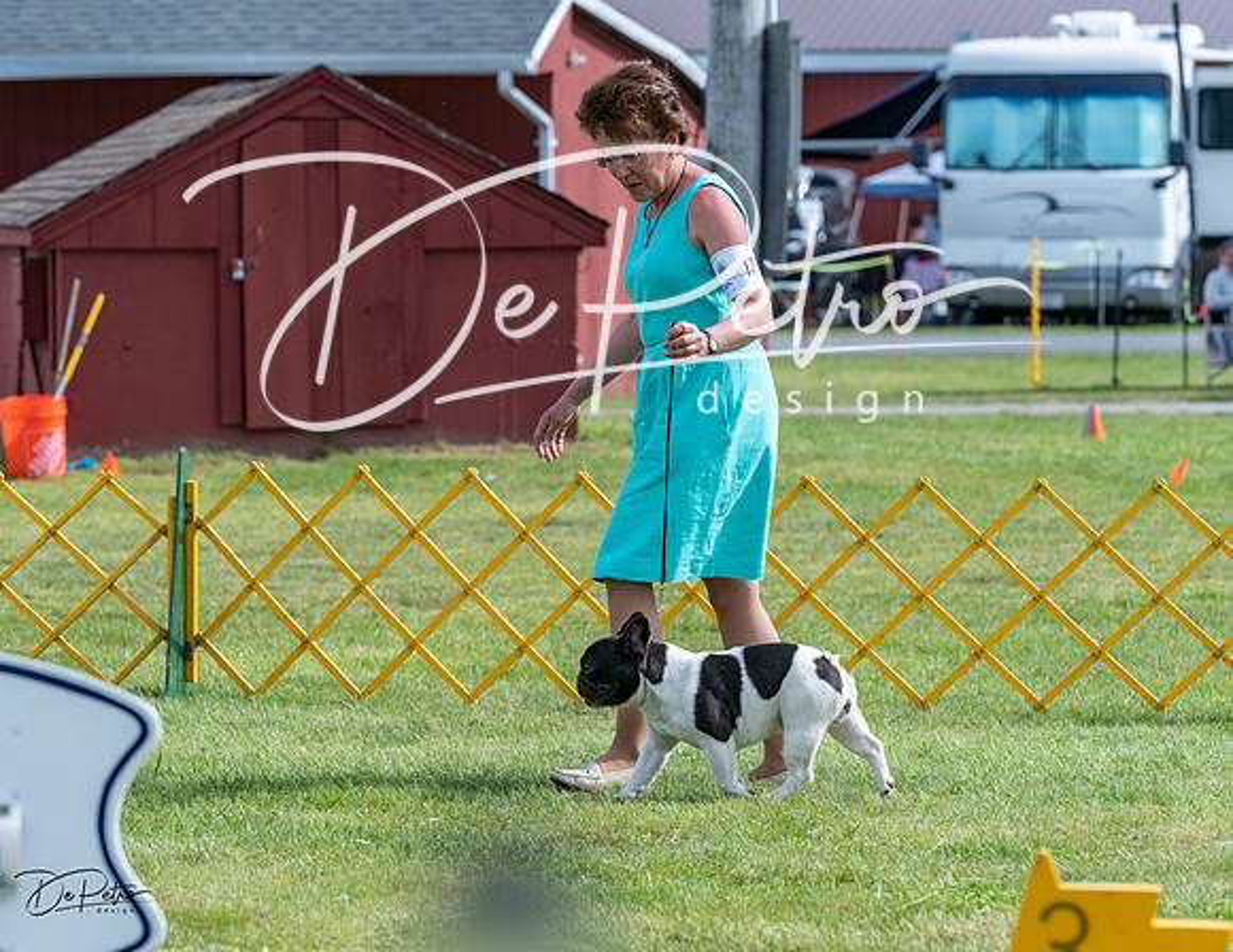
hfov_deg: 10.9
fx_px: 6444
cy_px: 420
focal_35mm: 179
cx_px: 572
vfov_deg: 8.5
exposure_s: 1/1250
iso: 250
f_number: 5.6
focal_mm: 136
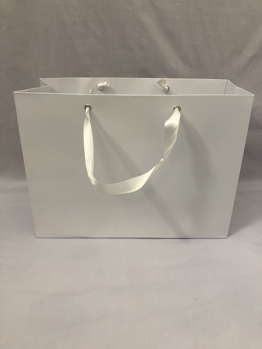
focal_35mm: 28
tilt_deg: -27.3
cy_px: 174
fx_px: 282
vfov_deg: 63.4
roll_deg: -2.3
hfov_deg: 49.8
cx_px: 131
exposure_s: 1/17
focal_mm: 3.99
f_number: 1.8
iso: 80
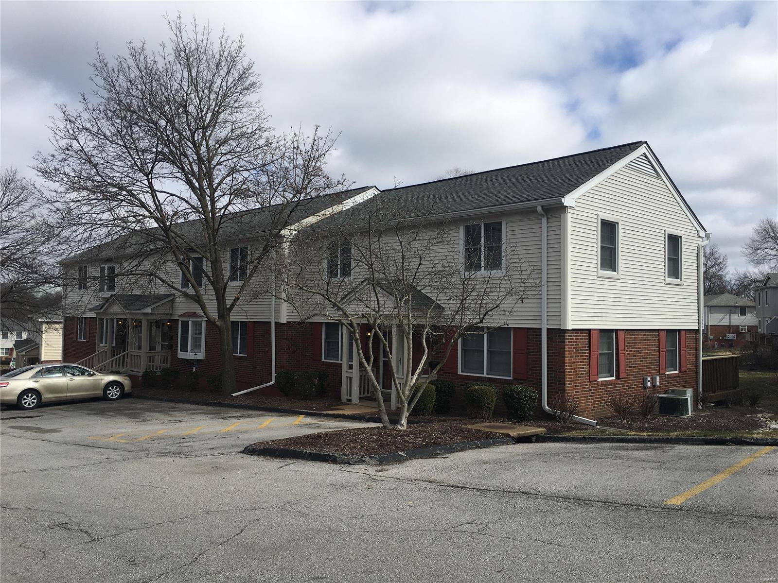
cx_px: 389
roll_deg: -1.5
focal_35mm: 29
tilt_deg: +4.3
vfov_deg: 48.2
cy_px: 292
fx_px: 652
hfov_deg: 61.7
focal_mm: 4.15
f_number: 2.2
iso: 25
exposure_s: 1/1832
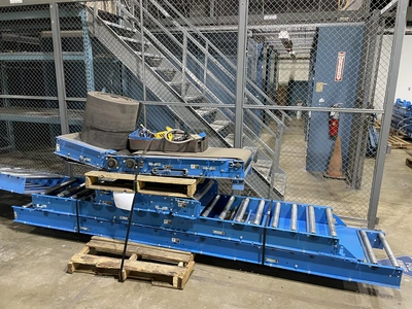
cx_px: 206
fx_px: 309
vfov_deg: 53.1
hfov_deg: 67.3
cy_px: 154
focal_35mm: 26
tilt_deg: -13.8
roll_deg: -0.3
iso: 400
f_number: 1.6
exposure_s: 1/60
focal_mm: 4.2
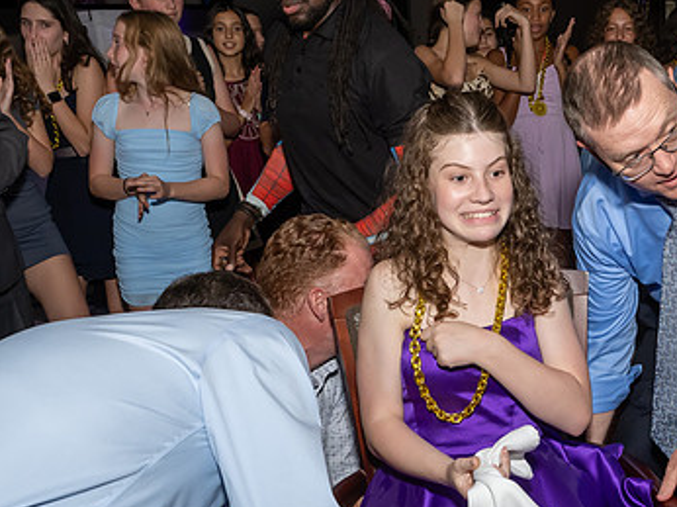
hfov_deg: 39.7
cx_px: 483
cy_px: 315
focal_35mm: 47
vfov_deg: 30.7
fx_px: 919
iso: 1000
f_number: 8
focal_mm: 17
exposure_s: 1/250
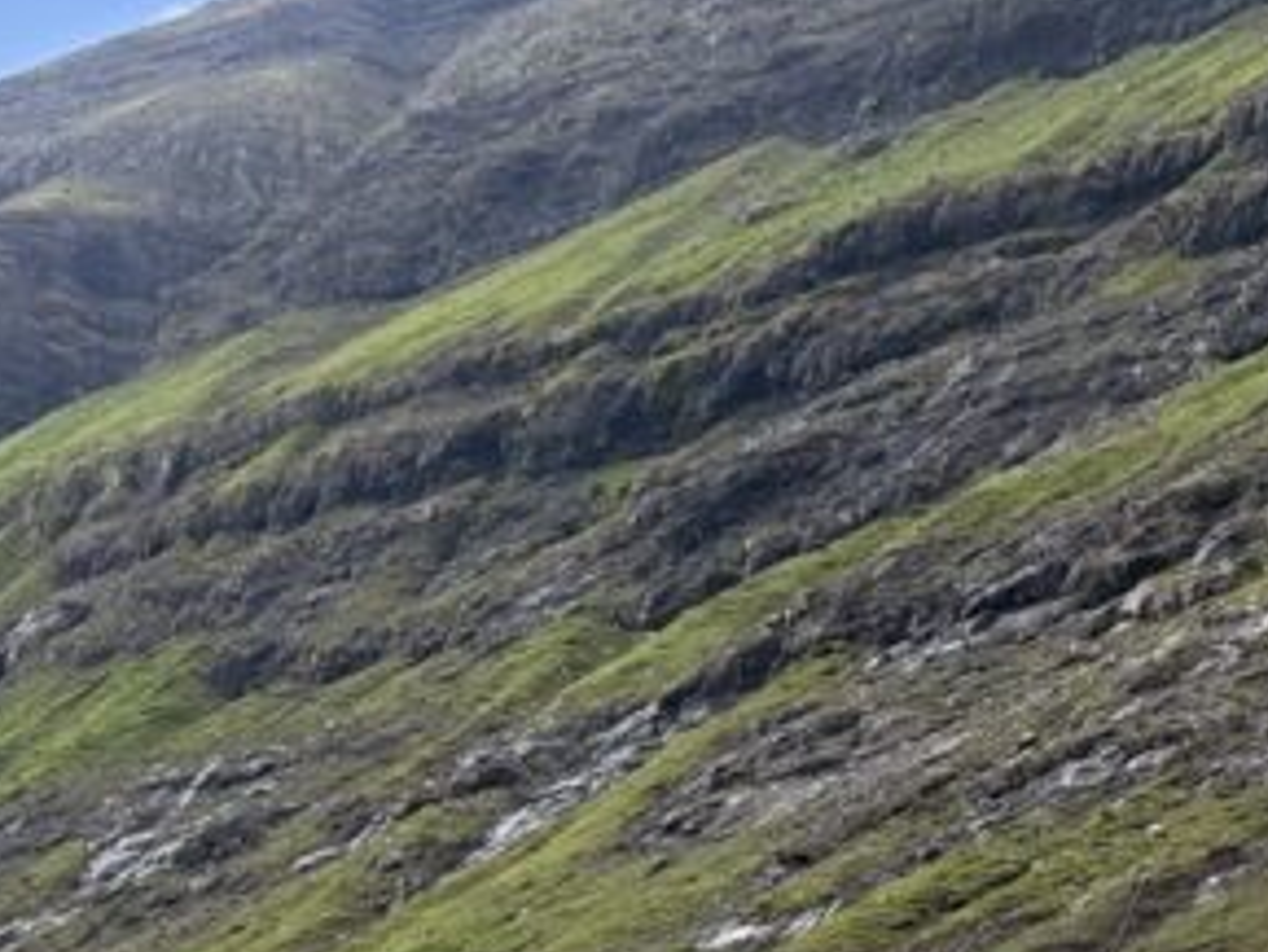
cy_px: 1084
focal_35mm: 85
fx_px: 3115
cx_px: 597
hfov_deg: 23.0
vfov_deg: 16.8
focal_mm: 6.86
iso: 80
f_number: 1.78
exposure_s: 1/501
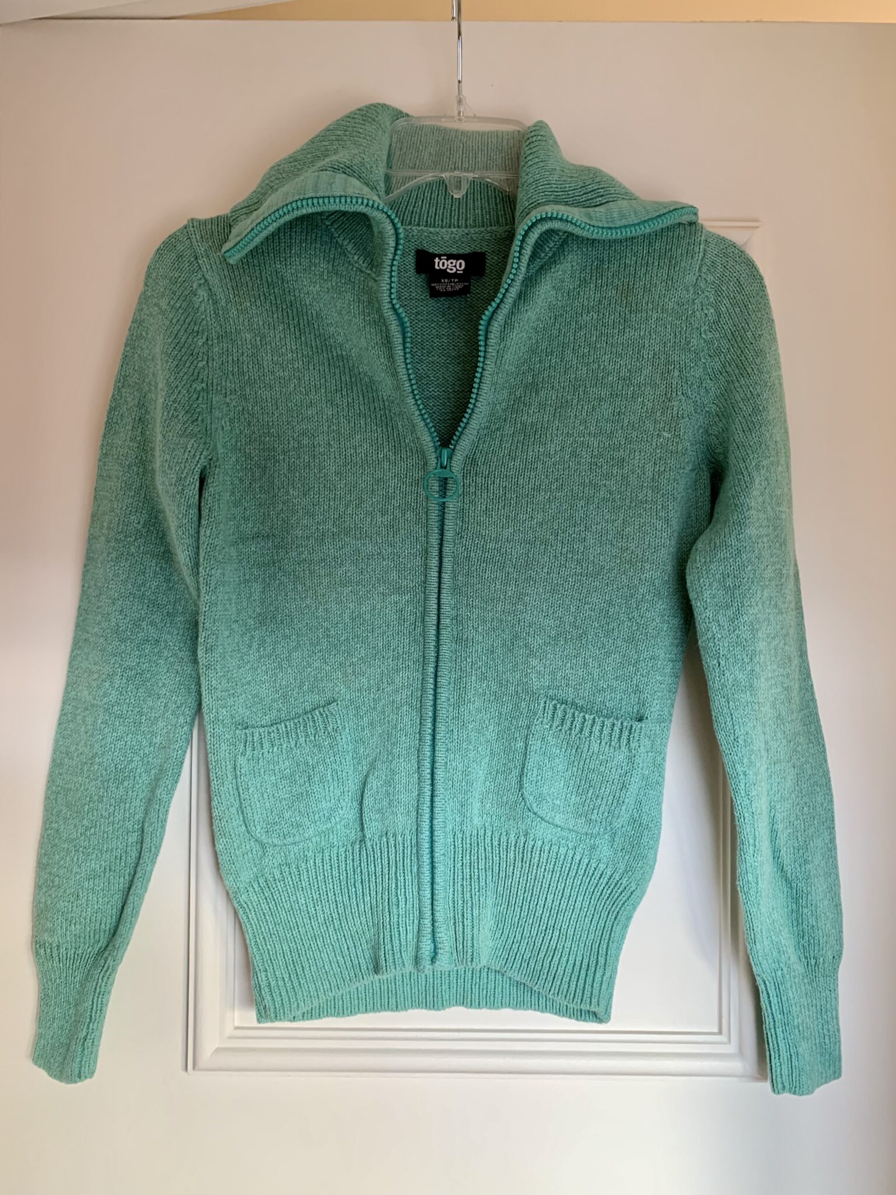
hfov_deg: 53.1
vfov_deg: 67.3
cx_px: 448
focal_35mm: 26
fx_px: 897
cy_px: 598
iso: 160
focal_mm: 4.25
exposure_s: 1/60
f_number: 1.8
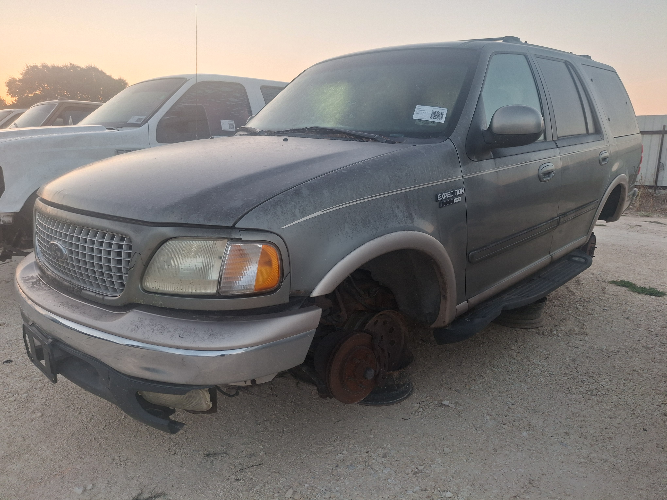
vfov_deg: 54.9
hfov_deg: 69.4
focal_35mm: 25
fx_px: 482
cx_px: 334
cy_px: 250
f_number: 1.8
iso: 32
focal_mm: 4.69
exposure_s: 1/124
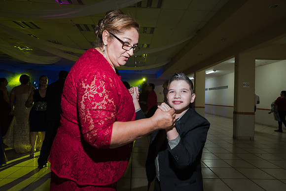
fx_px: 191
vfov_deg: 53.2
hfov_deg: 73.7
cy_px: 96
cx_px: 143
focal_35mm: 24
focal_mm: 24
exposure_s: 1/125
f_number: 3.5
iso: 1600
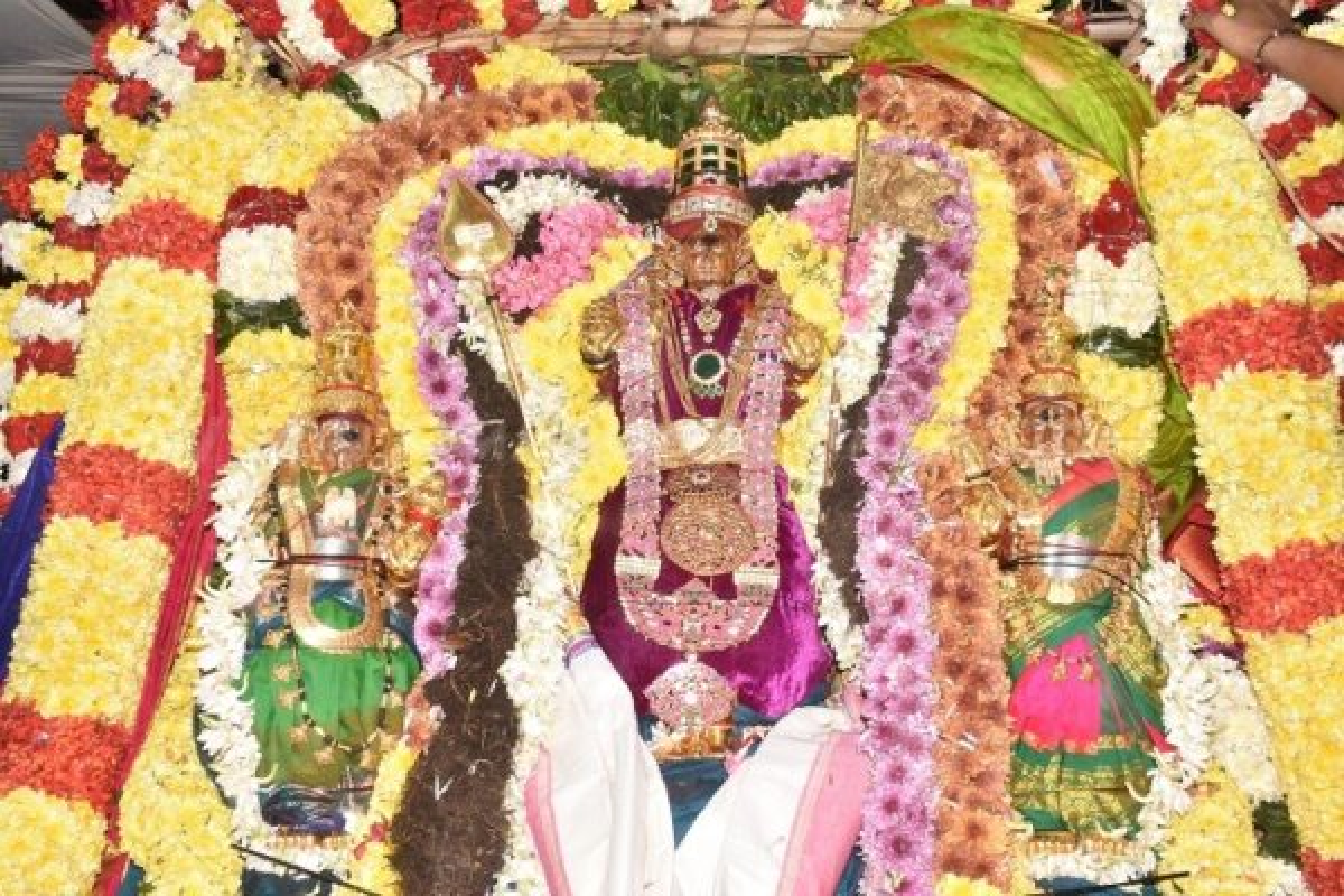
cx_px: 672
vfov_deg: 36.9
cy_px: 448
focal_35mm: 36
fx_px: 1344
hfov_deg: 53.1
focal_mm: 24
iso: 2000
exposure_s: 1/125
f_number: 22
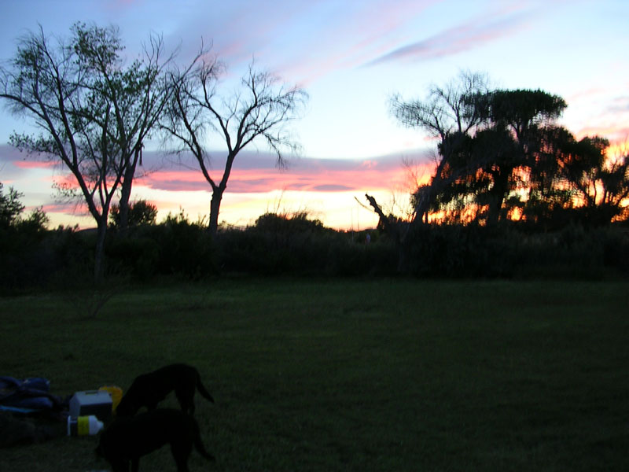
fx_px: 690
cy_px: 236
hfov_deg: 49.0
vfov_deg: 37.7
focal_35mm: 38
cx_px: 314
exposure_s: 1/7.3
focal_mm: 5.8
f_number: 2.8
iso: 50
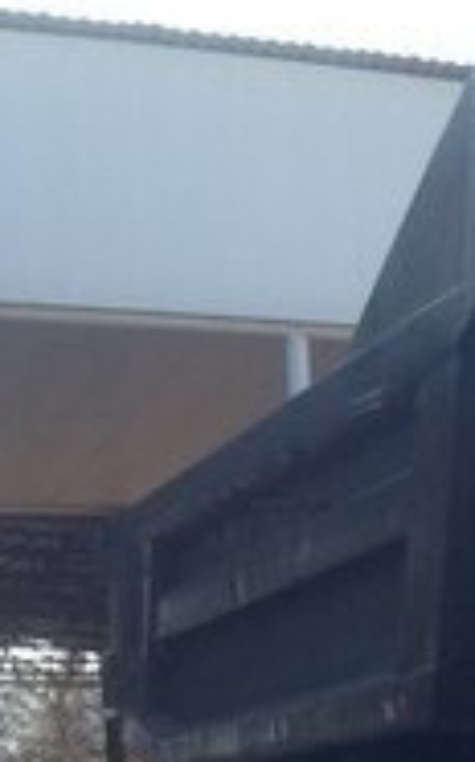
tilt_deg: +5.8
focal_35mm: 124
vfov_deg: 16.6
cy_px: 711
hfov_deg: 9.2
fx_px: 2572
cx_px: 1241
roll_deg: +3.4
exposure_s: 1/308
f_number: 2.4
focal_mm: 4.12
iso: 50
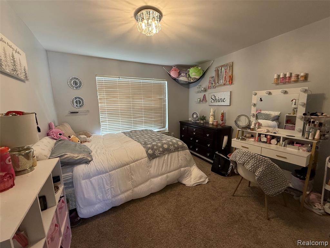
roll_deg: +1.9
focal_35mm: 14
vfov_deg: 85.7
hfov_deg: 102.1
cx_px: 165
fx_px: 133
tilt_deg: -8.9
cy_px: 124
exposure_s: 1/120
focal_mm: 2.22
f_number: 2.2
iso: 320
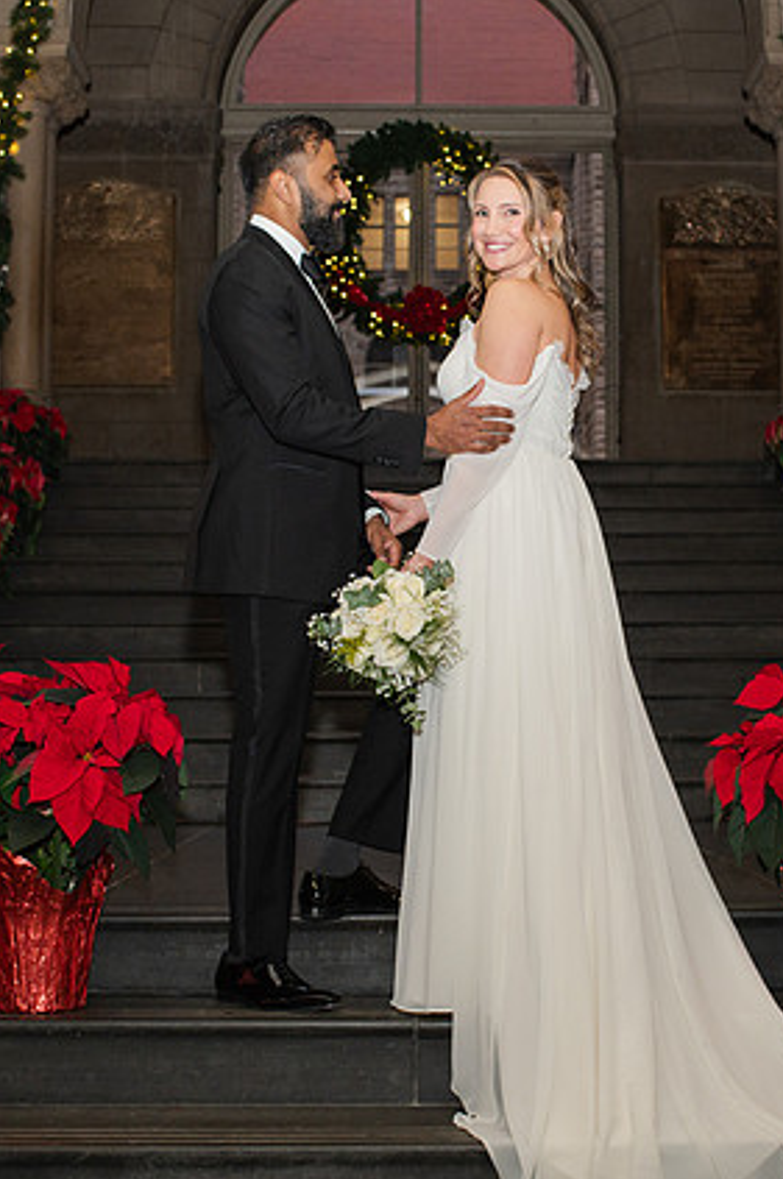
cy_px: 580
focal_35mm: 56
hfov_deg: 24.1
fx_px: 1831
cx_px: 470
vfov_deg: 35.7
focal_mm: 35
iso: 1000
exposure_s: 1/200
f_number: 4
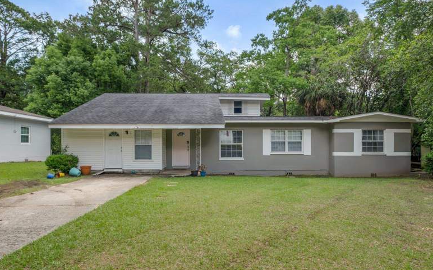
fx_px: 224
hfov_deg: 88.0
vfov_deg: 62.1
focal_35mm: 19
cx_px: 212
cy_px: 147
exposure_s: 1/220
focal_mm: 12
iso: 250
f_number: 8
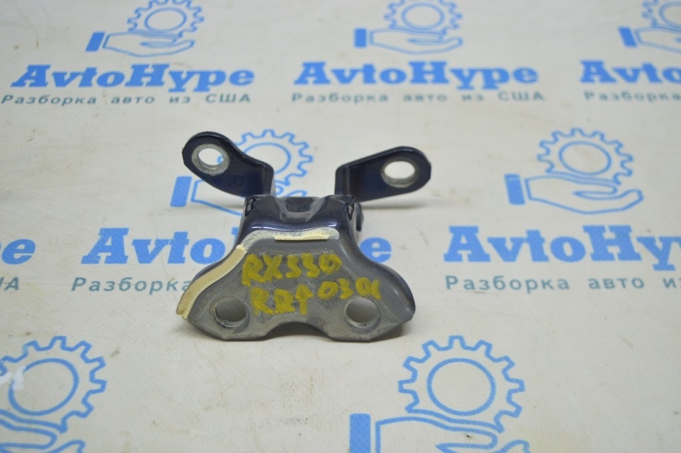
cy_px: 226
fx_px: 794
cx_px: 340
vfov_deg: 31.8
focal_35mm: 42
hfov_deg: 46.4
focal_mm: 28
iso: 400
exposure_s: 1/50
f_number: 4.2
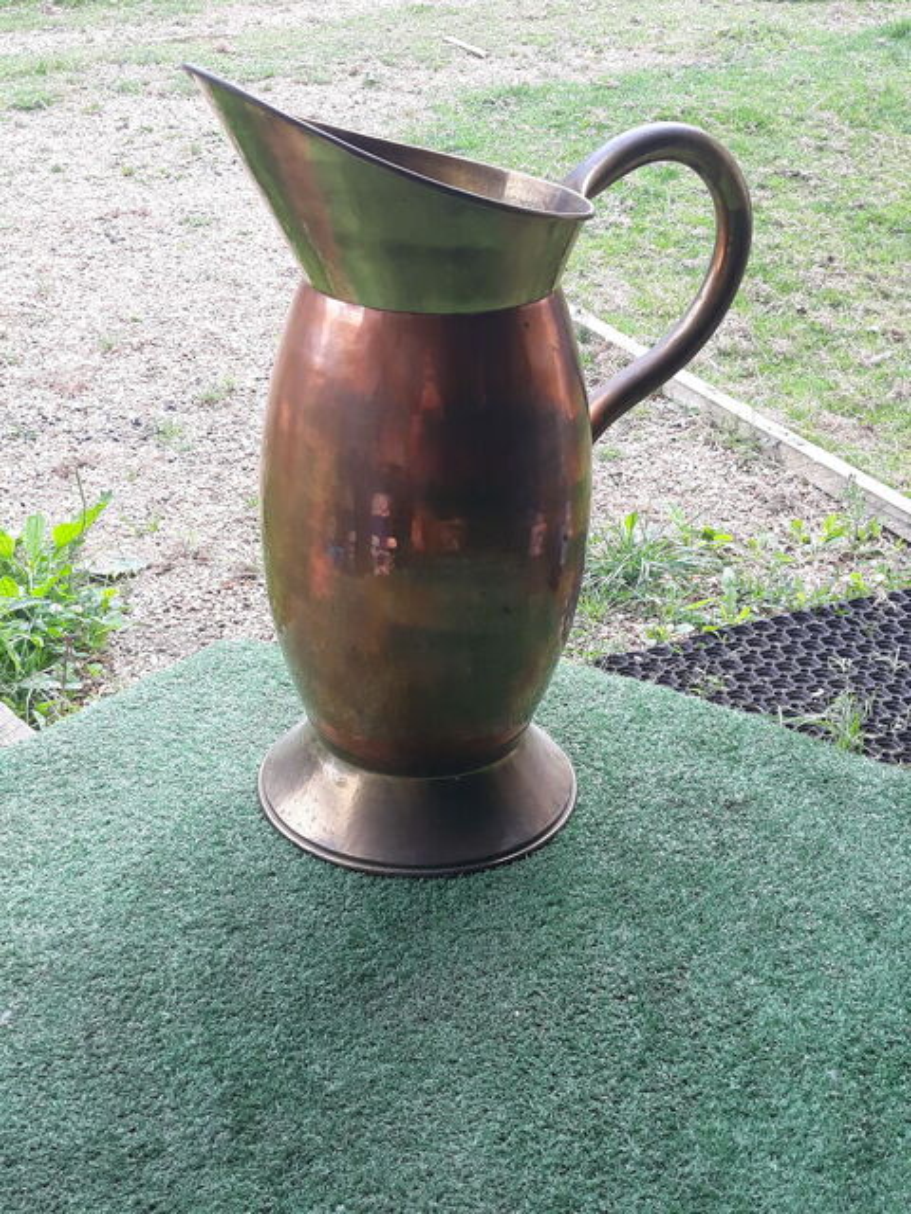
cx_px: 456
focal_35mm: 27
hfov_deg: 51.4
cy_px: 607
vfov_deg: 65.3
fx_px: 947
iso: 40
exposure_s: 1/272
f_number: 1.7
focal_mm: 3.71
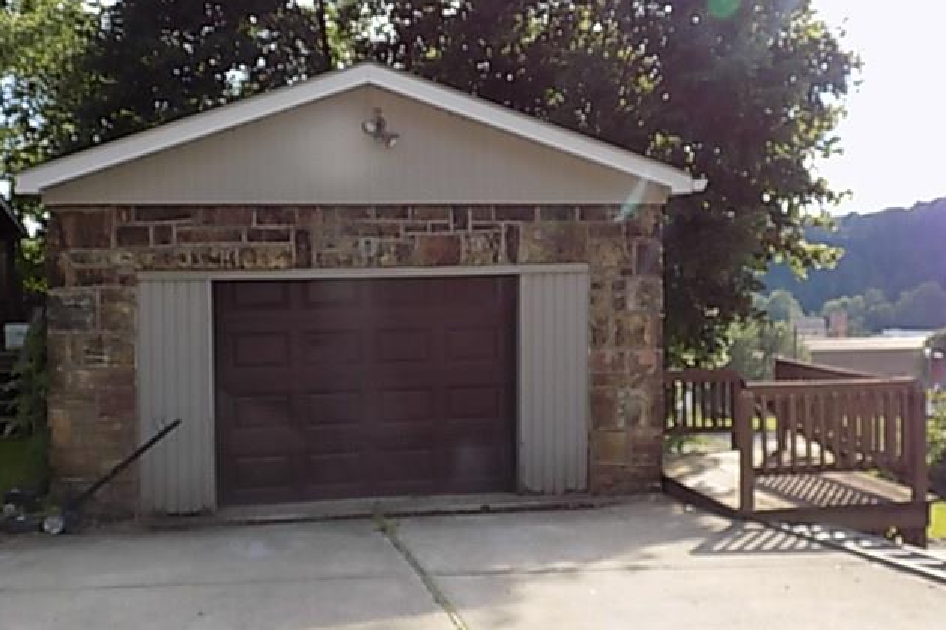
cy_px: 298
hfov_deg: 53.1
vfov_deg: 36.8
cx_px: 468
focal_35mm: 36
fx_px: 946
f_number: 3.4
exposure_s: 1/320
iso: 80
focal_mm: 6.1
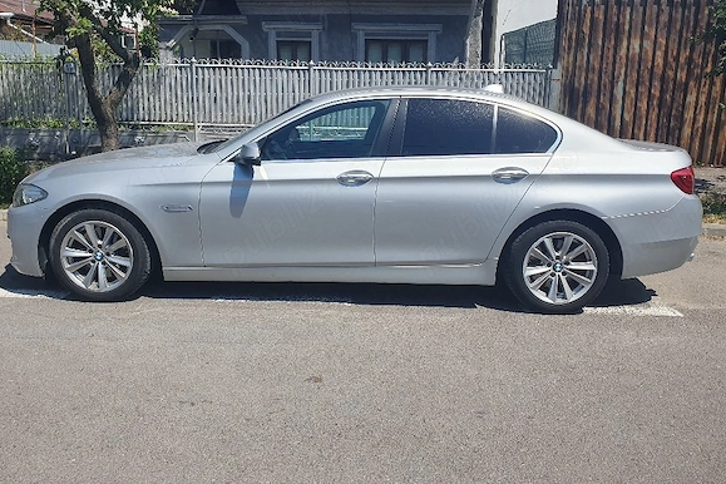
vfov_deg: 46.3
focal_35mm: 28
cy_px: 214
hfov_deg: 65.5
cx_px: 352
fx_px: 565
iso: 50
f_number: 2.4
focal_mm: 4.32
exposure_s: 1/2500
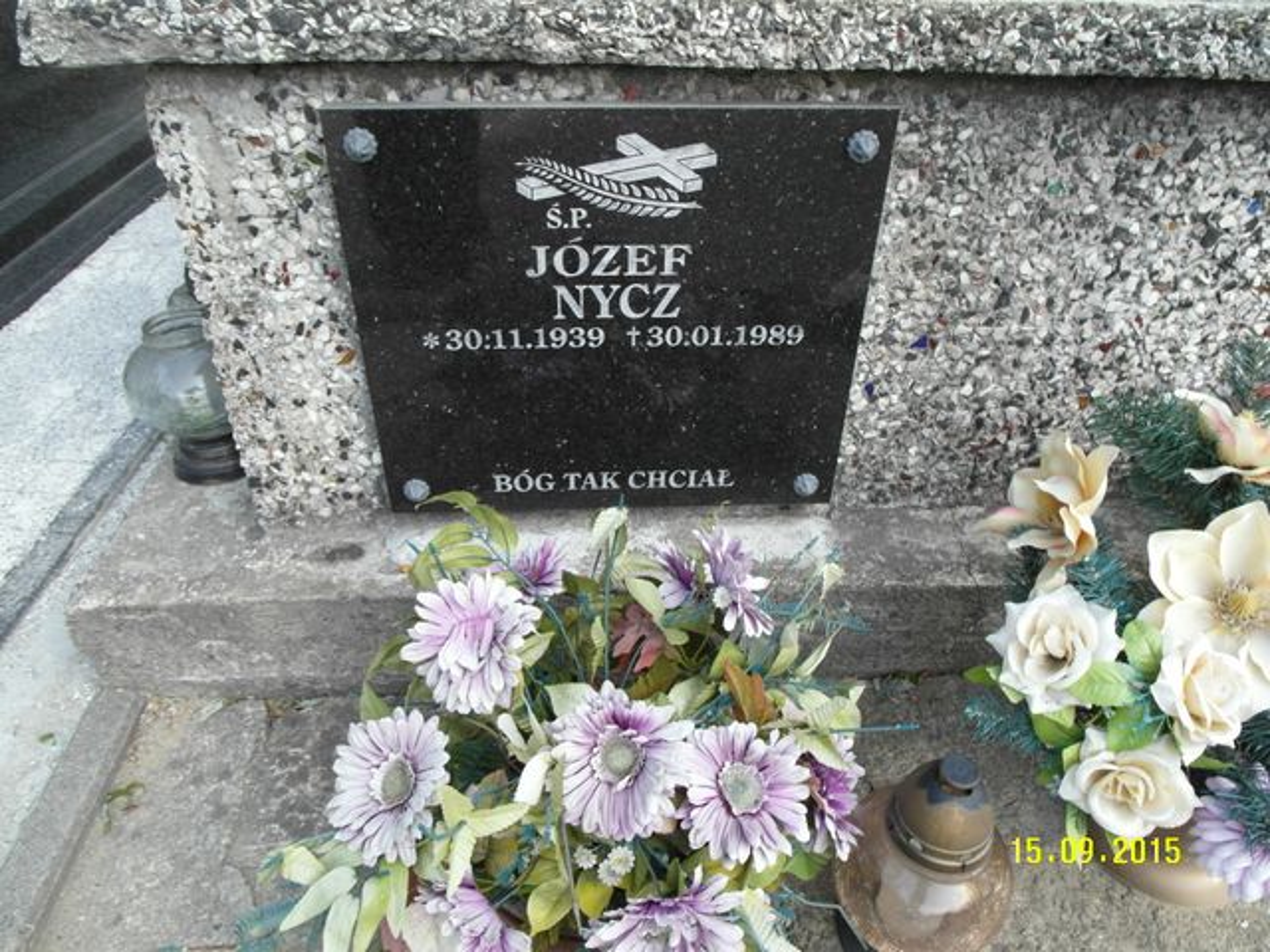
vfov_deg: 56.8
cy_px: 476
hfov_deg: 71.6
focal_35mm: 24
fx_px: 881
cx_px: 635
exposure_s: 1/180
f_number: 3.9
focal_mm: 5.2
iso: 80
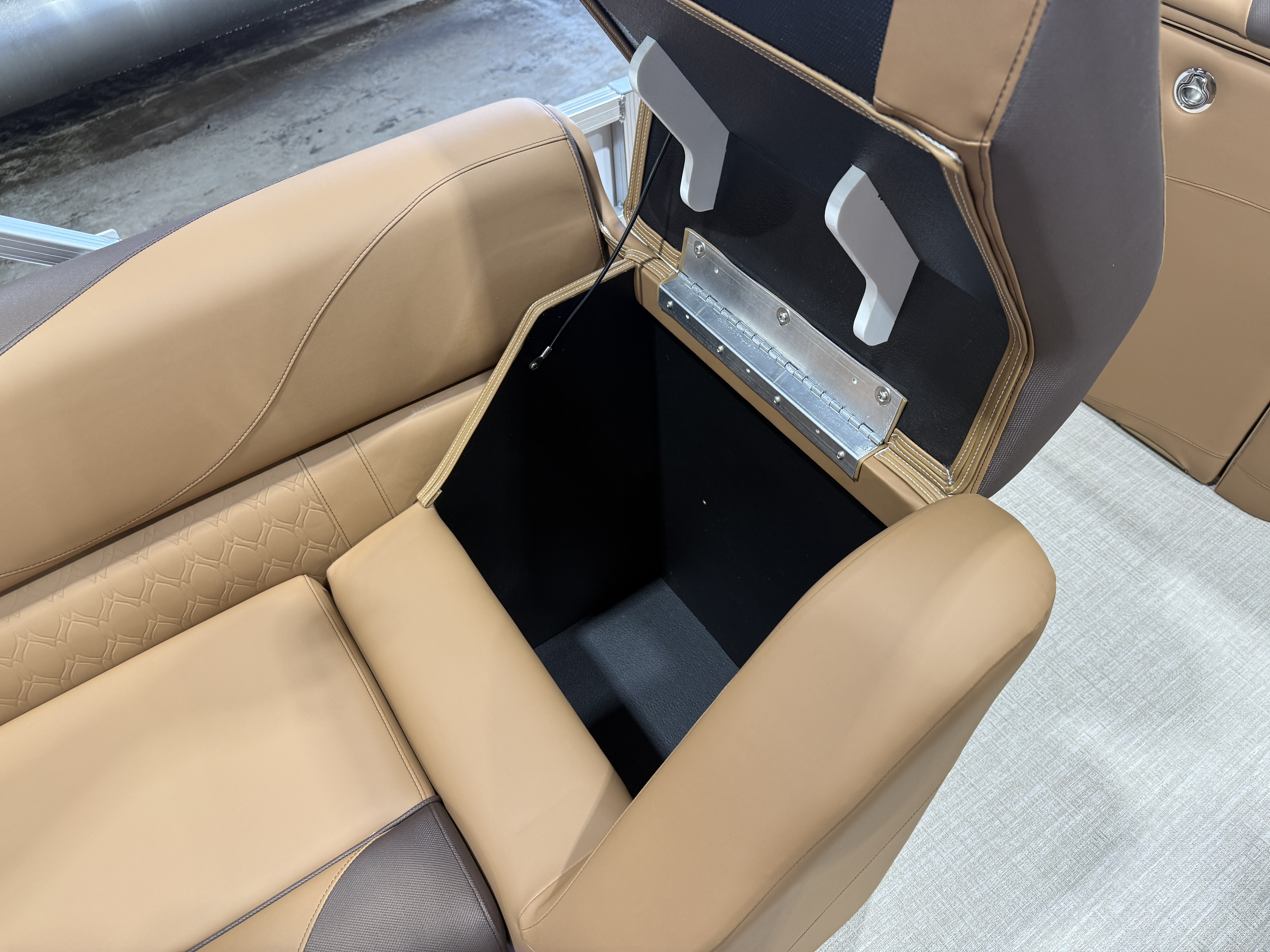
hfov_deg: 71.6
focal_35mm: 24
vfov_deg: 56.8
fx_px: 881
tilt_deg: -46.9
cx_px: 635
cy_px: 476
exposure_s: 1/120
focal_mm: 6.76
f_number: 1.78
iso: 160
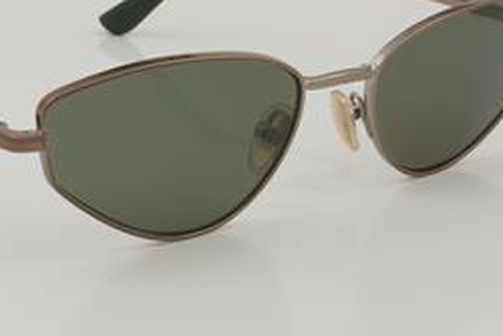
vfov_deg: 10.4
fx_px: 1843
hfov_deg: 15.5
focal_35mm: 132
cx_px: 157
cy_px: 121
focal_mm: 55
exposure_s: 1/3
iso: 100
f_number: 32
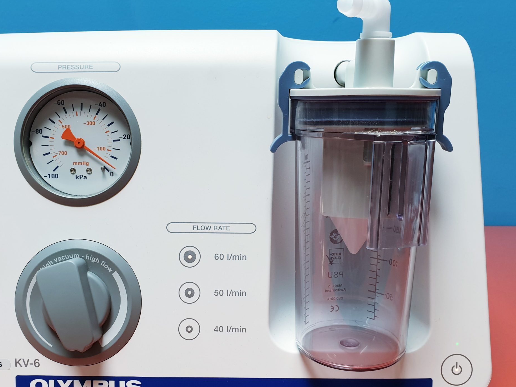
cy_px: 225
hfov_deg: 51.3
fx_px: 537
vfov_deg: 39.5
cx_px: 234
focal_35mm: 36
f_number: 2.4
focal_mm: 4.3
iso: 80
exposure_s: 1/50
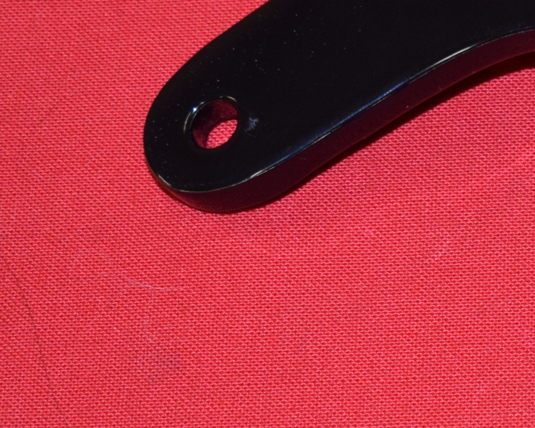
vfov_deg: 6.6
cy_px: 160
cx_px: 688
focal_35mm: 235
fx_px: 3721
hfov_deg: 8.1
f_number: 5
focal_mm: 42
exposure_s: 1/160
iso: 800
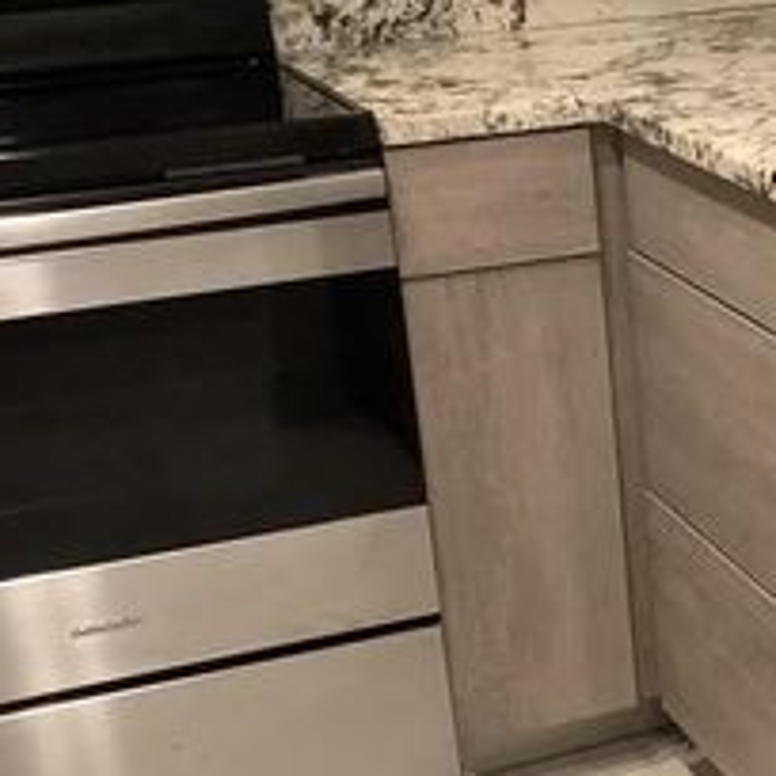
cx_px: 871
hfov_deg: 19.3
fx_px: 2181
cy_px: 540
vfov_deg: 20.1
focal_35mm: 86
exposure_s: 1/60
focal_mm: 3.3
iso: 250
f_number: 2.4
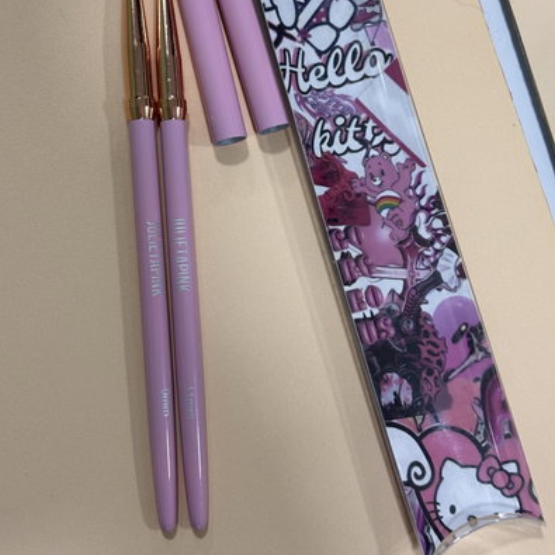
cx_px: 275
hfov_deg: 27.7
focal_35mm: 62
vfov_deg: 27.7
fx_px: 1125
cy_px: 221
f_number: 1.6
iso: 125
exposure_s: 1/50
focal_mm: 5.96
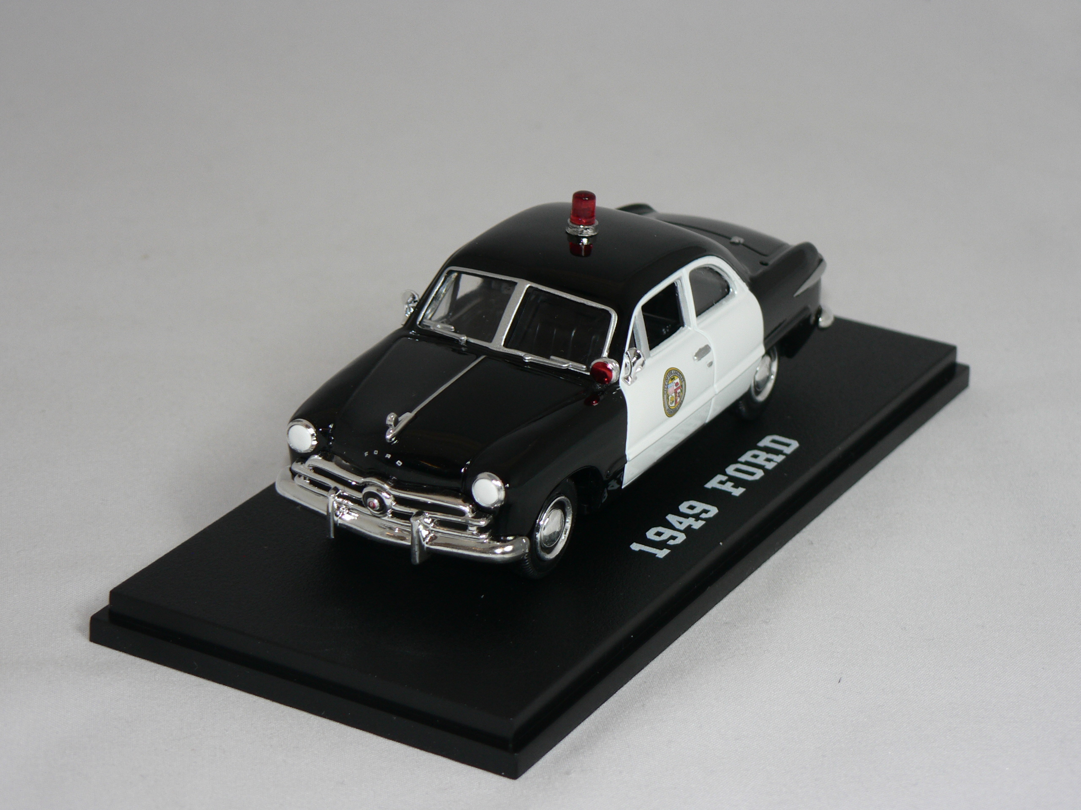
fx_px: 3248
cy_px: 405
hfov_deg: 18.9
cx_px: 540
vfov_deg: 14.2
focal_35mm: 104
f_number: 3.2
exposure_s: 1/60
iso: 80
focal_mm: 17.3
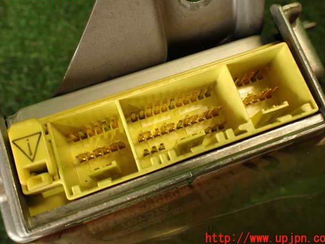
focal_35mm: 34
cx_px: 163
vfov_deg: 41.8
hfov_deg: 53.9
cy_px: 116
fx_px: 319
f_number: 2.4
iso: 200
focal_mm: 5.79
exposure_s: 1/50
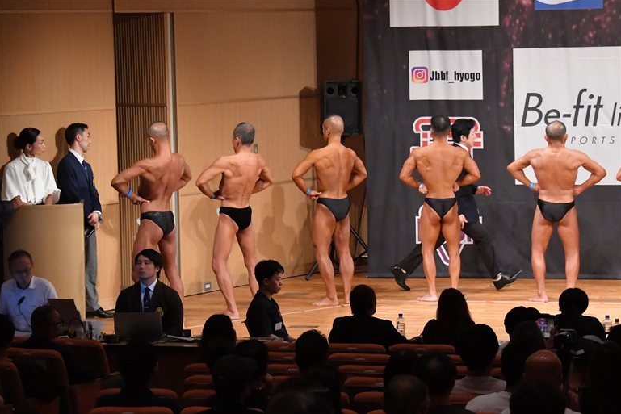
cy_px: 207
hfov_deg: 13.9
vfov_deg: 9.3
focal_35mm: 148
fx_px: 2553
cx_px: 310
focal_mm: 98
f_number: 5.6
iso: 11400
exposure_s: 1/400
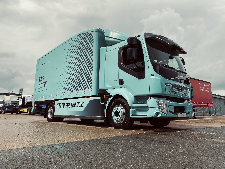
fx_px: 169
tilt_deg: +9.9
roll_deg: -3.4
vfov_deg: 53.1
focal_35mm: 26
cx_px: 112
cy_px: 84
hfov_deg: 67.3
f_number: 1.8
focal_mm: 4.25
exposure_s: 1/2755
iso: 32
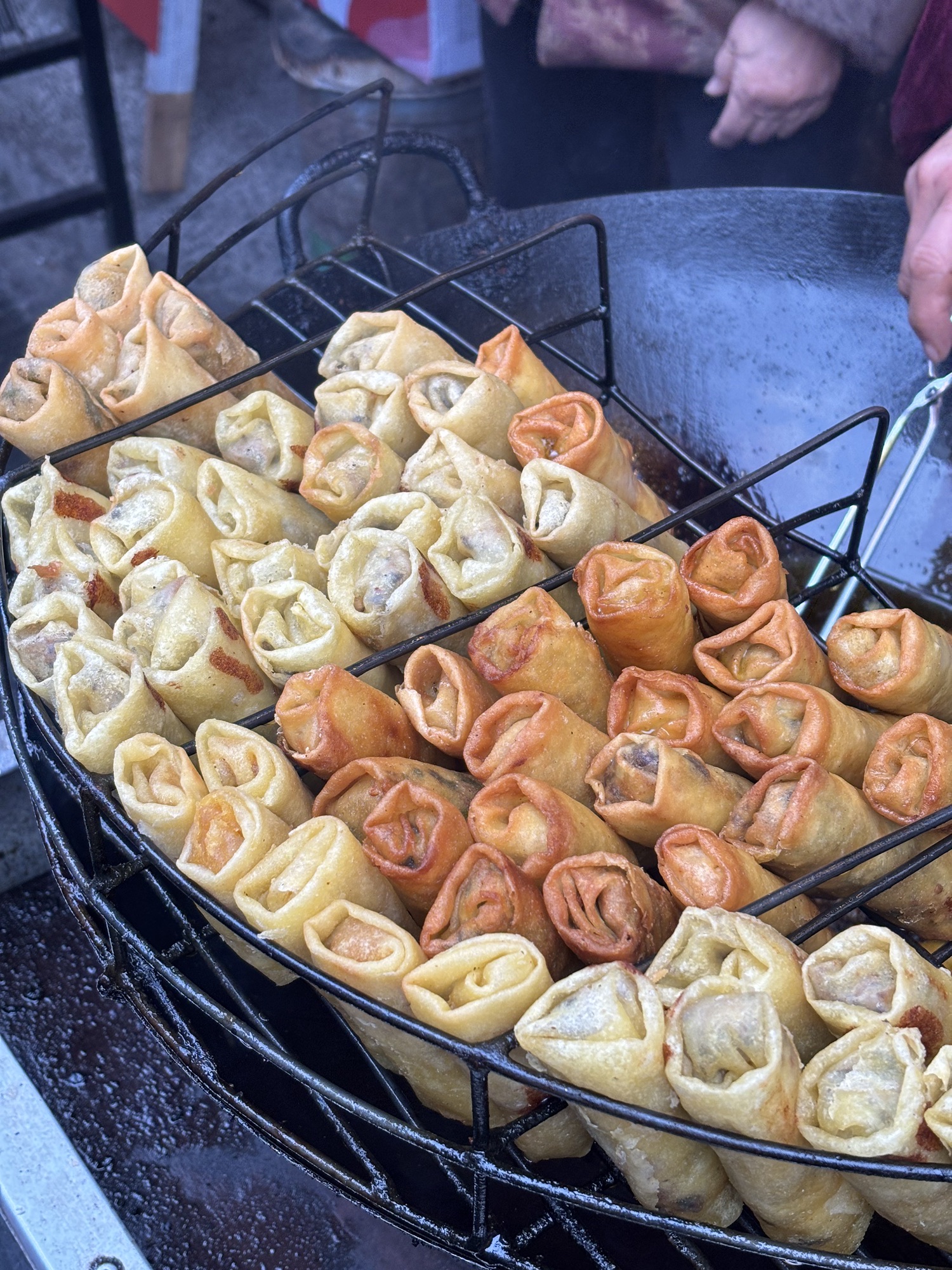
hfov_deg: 28.0
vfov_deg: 36.8
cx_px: 476
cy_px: 635
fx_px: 1907
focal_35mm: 52
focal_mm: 5.96
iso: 50
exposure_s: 1/100
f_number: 1.6
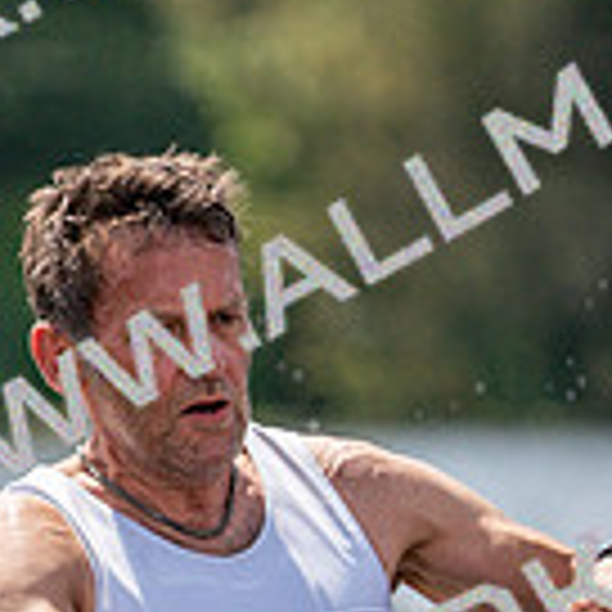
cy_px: 623
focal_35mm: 1277
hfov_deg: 1.4
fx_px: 25543
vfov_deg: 1.4
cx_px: -495
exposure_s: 1/1600
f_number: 6.3
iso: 250
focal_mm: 353
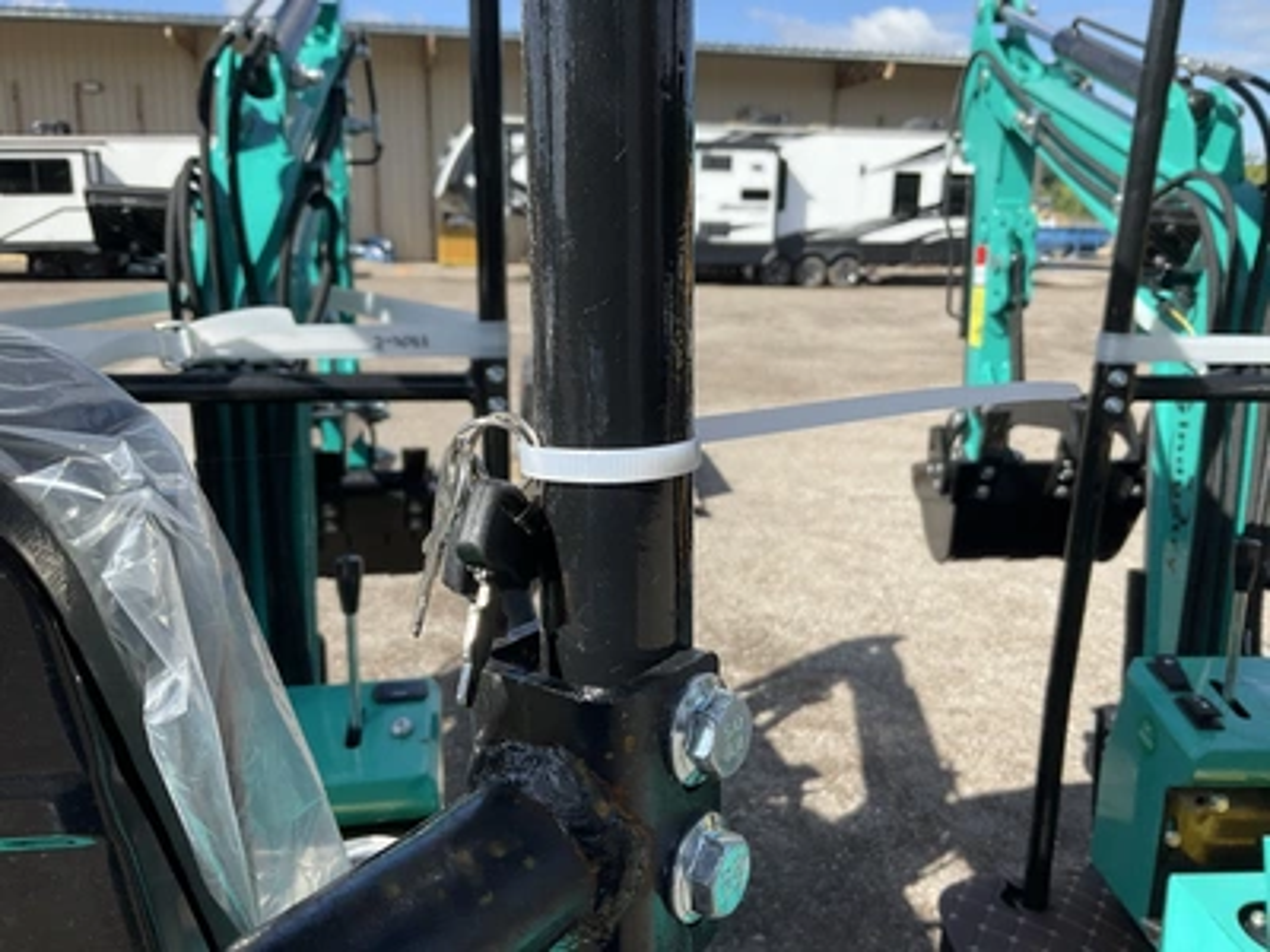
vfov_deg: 48.2
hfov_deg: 61.7
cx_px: 635
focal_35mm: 29
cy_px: 476
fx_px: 1064
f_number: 1.8
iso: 25
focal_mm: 3
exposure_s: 1/1098
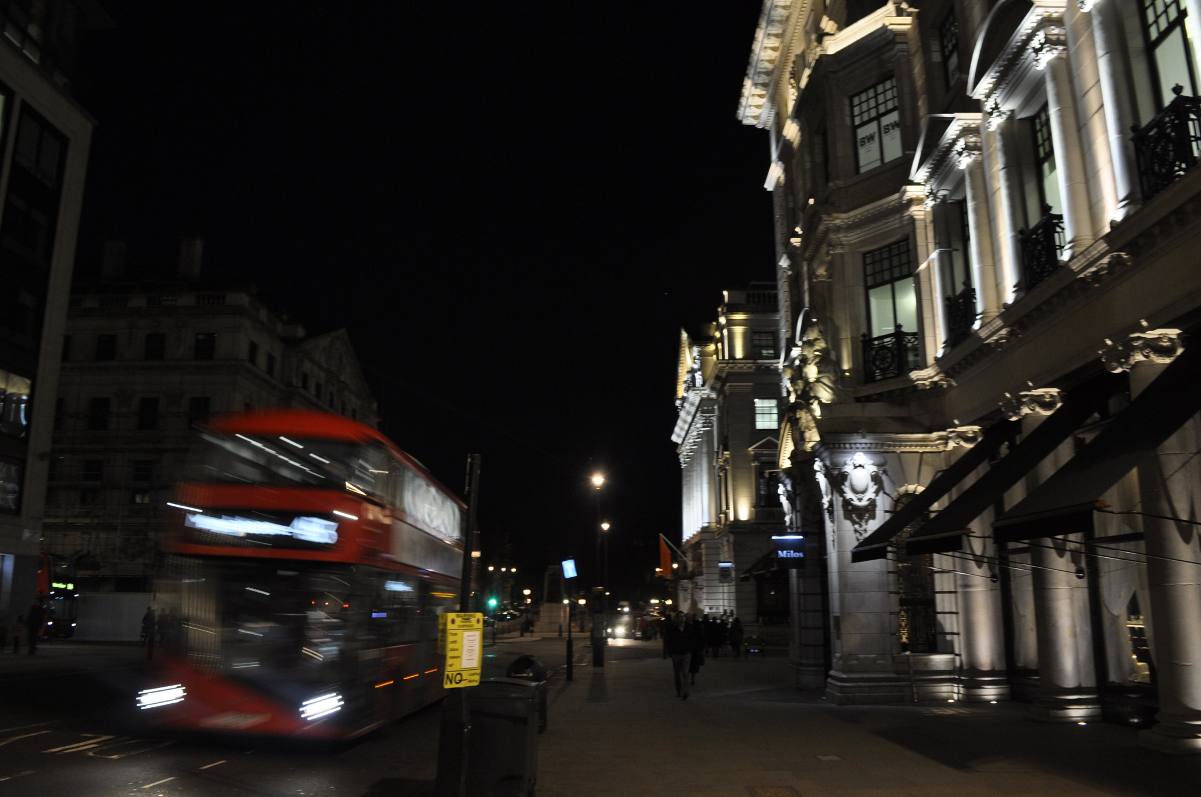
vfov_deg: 47.8
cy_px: 398
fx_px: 900
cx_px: 600
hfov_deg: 67.4
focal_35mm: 27
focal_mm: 18
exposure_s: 1/13
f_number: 5.6
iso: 640
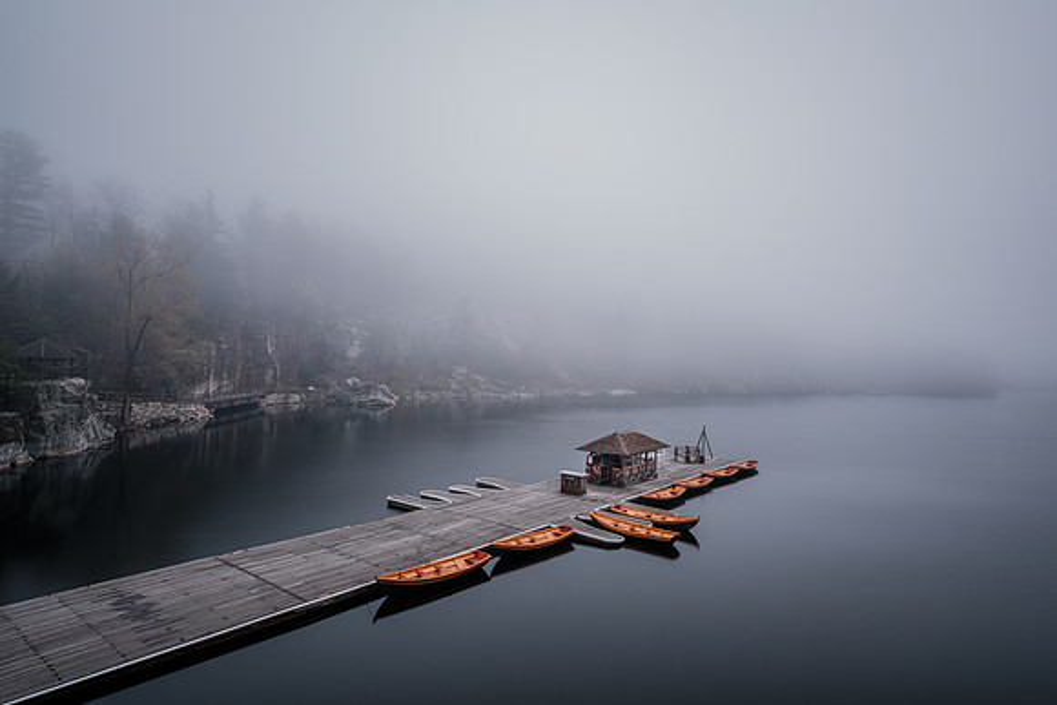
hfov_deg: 89.0
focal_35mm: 18
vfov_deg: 66.5
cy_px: 334
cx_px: 553
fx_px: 538
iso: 200
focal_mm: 11.5
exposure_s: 15
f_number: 8
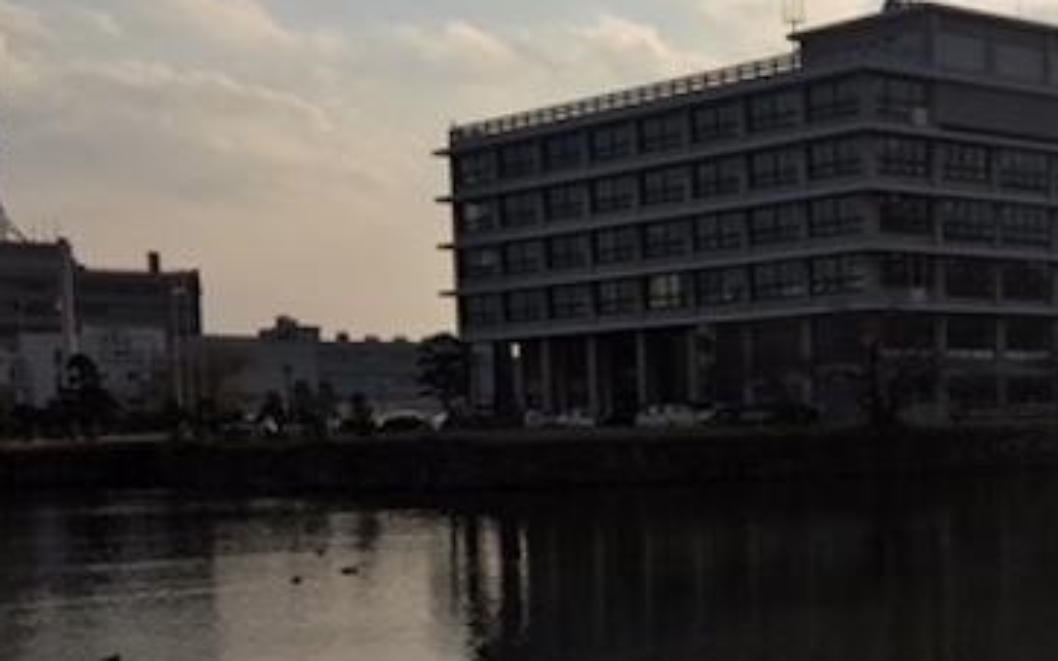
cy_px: 564
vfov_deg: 18.9
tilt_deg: -3.8
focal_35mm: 68
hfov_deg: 28.7
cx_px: 997
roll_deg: +1.7
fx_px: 1960
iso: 25
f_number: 2.2
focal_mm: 4.15
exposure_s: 1/3344
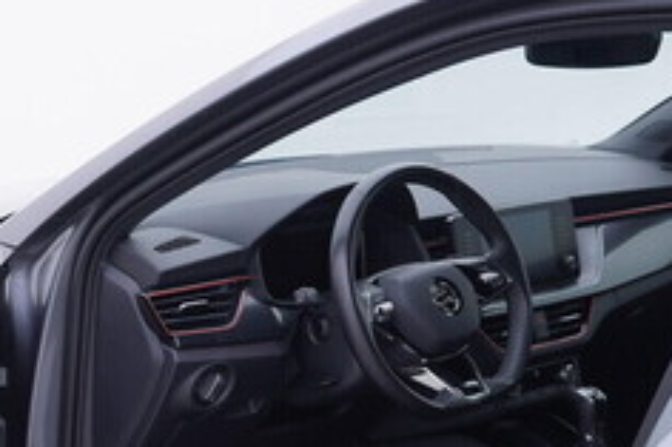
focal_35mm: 84
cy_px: 389
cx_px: 54
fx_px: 1567
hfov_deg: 23.5
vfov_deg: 16.1
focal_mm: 24
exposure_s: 1/60
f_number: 3.2
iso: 125
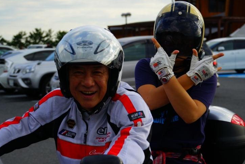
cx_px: 130
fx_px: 592
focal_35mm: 87
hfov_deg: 23.4
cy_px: 86
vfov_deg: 15.7
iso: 320
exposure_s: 1/1000
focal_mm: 53
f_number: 5.6
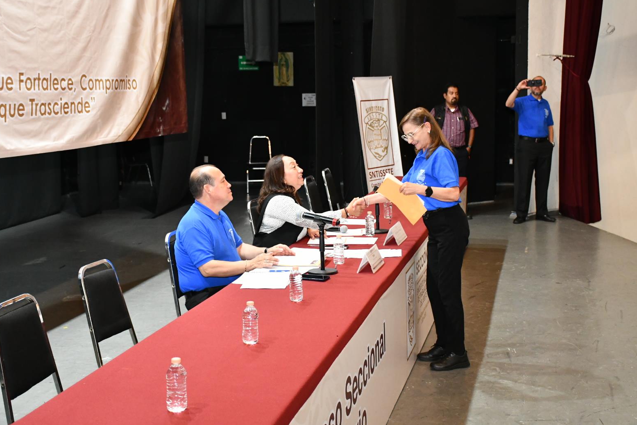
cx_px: 326
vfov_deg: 27.0
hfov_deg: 39.6
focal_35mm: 50
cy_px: 205
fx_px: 885
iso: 3200
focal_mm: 32
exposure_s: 1/60
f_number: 4
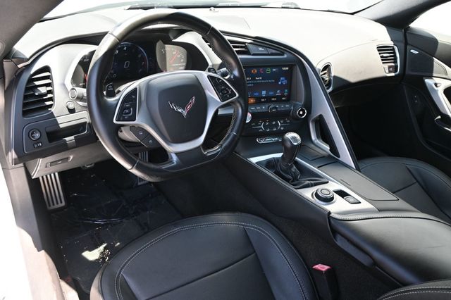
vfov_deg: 44.6
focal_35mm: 29
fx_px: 366
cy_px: 150
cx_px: 226
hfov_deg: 63.2
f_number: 3.8
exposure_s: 1/160
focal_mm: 19.5
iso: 400
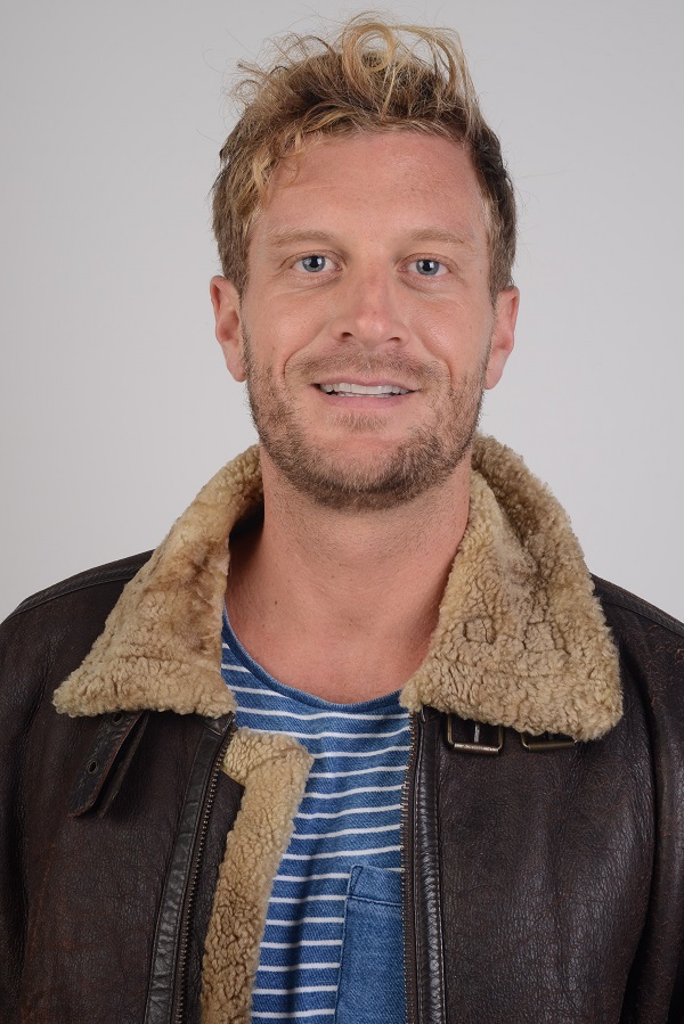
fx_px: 1993
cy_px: 512
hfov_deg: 19.5
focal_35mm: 70
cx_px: 342
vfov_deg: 28.8
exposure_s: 1/125
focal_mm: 70
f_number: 16
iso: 200
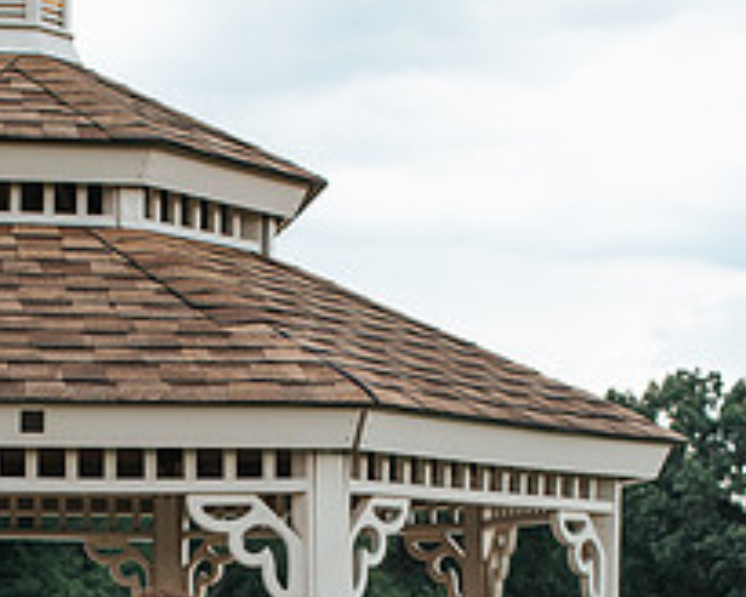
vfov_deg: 14.1
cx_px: 145
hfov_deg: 17.9
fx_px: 2340
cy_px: 733
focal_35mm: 106
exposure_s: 1/250
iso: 180
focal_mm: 35
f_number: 2.8
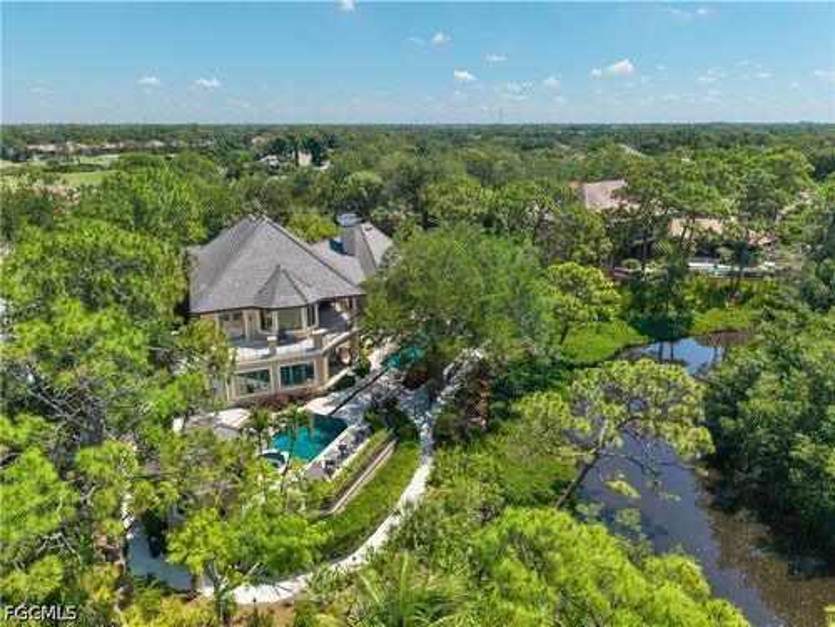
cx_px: 418
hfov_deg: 71.6
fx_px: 579
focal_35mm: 24
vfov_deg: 56.8
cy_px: 314
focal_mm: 8.67
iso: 100
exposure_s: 1/400
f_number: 1.8
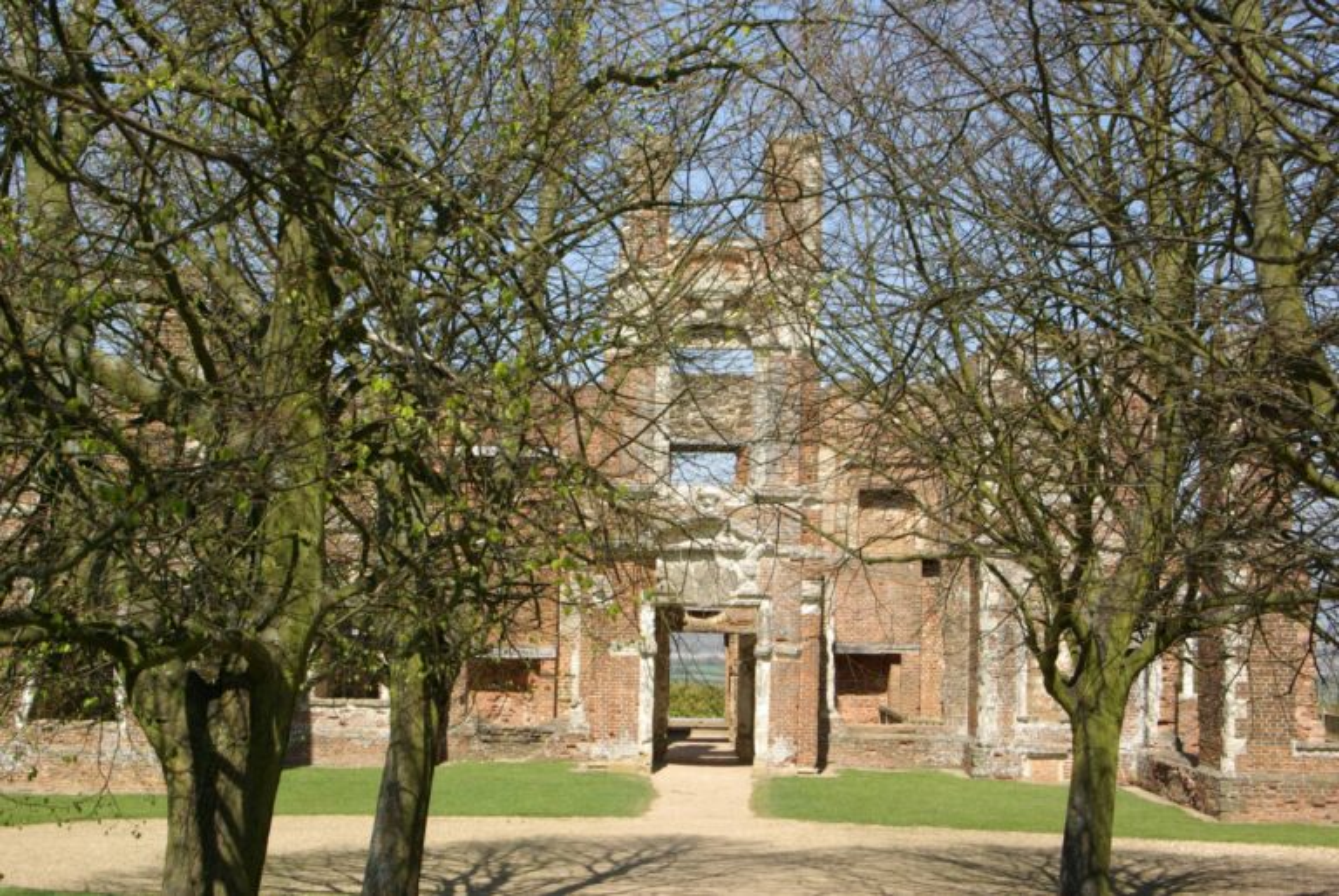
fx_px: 2513
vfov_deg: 20.2
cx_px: 670
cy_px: 448
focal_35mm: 68
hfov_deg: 29.8
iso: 400
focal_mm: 45
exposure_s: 1/500
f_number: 8
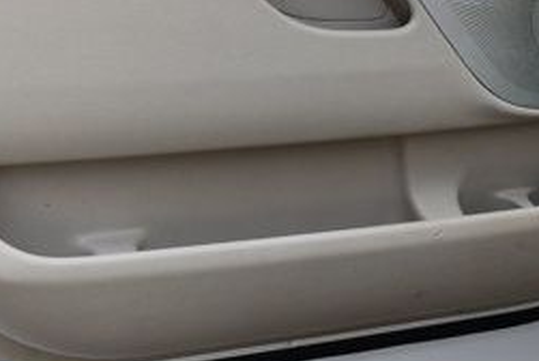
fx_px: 1259
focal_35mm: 84
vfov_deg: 16.0
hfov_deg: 24.1
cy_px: -8
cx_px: 219
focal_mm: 22
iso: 400
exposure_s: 1/250
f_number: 5.6
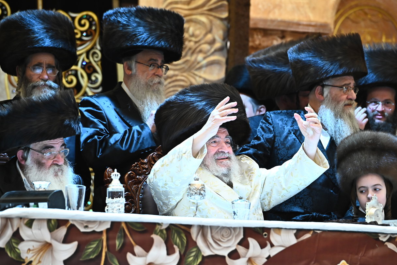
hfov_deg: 9.0
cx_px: 223
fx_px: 2536
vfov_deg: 6.0
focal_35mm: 230
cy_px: 149
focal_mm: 200
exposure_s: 1/250
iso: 2500
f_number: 5
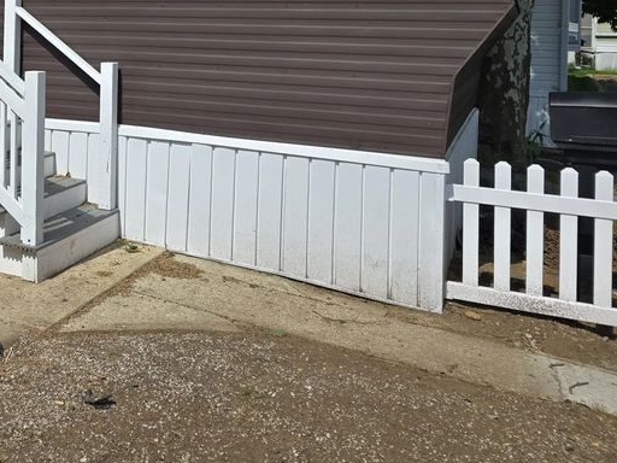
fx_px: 820
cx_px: 22
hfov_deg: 37.5
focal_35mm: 46
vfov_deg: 29.9
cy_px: 27
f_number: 1.7
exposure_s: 1/1176
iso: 12
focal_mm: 6.3
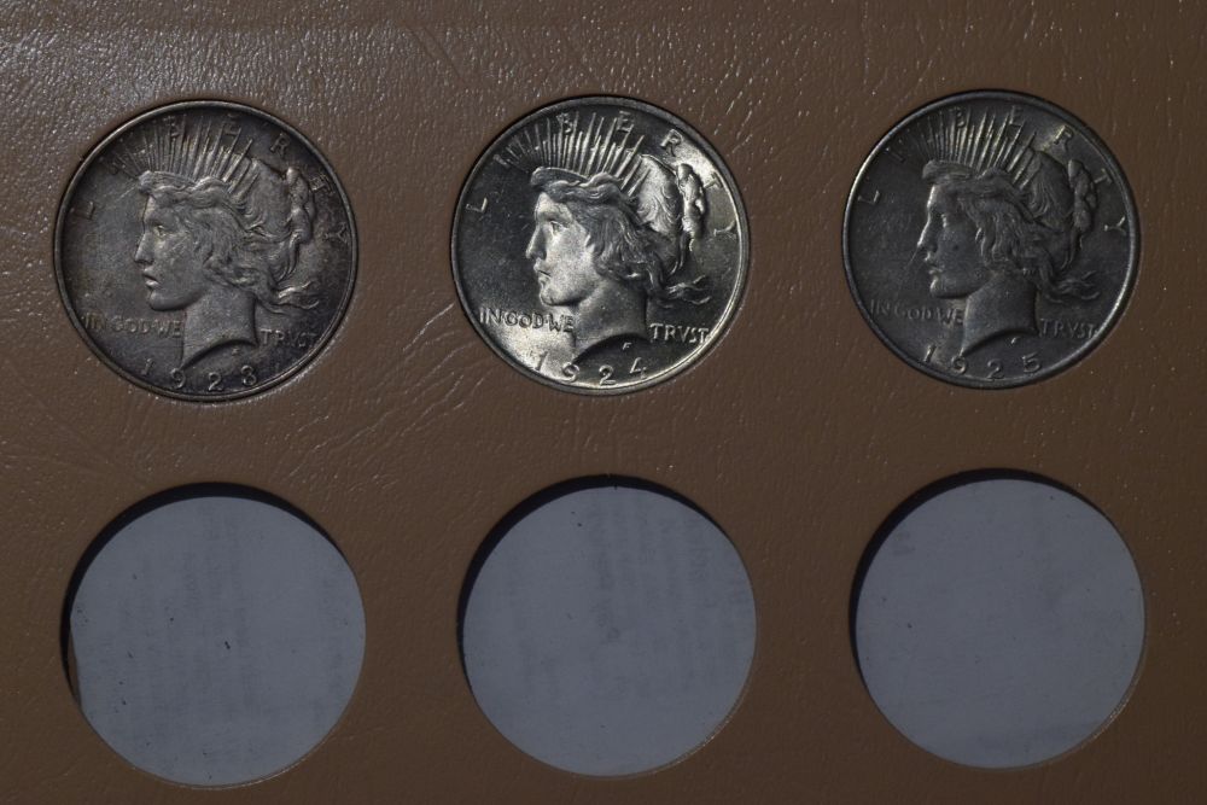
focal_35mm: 135
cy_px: 402
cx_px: 604
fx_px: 4527
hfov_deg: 15.2
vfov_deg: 10.2
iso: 1600
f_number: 8
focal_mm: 90
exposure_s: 1/160
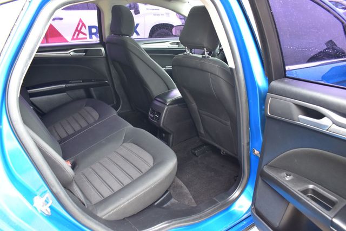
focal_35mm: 27
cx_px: 173
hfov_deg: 67.4
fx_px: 259
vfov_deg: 47.9
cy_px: 116
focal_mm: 18
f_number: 6.3
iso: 640
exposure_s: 1/15
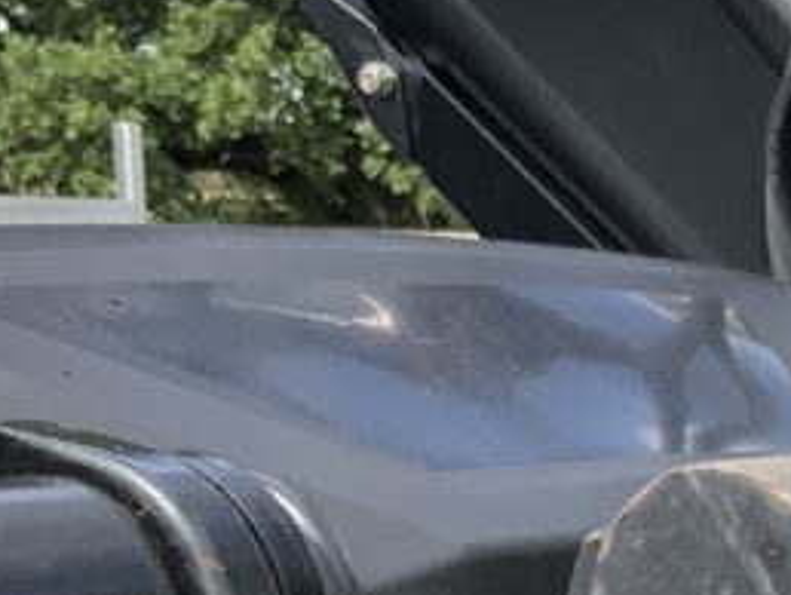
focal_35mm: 115
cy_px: 862
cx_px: 1162
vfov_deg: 12.3
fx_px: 2630
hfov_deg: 15.8
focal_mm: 3
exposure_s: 1/997
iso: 16
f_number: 1.8
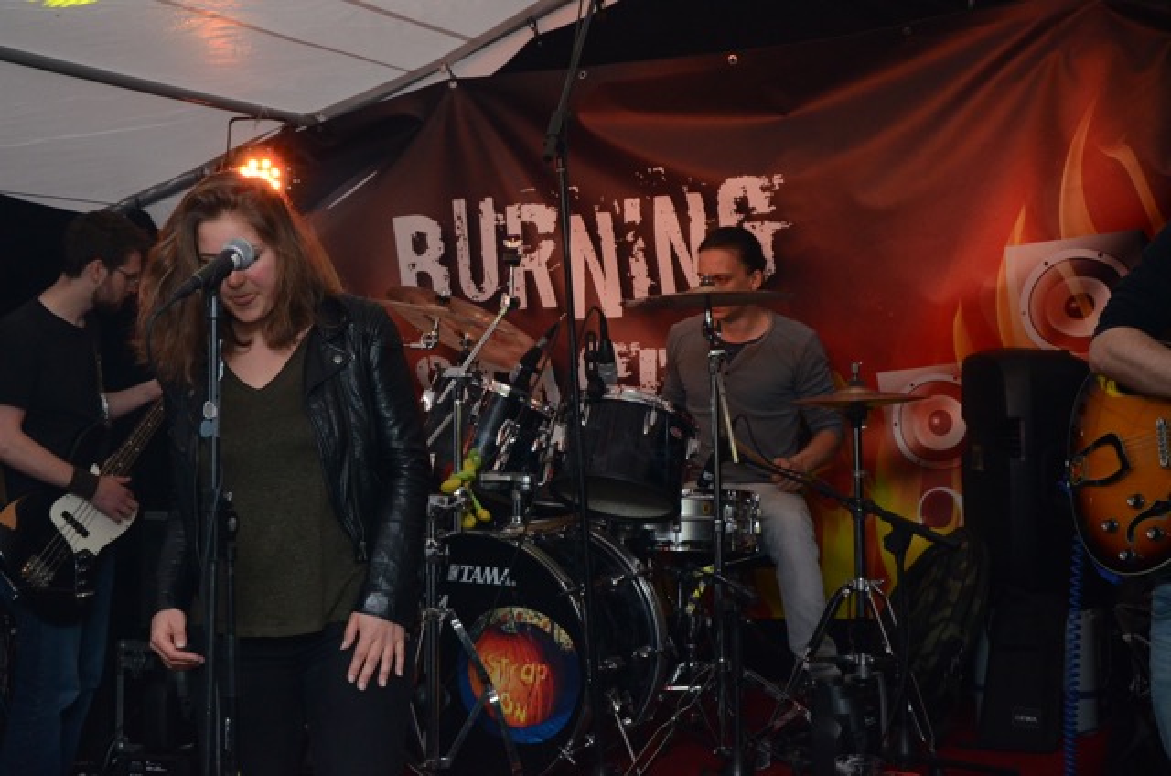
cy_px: 388
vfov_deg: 23.7
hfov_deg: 35.1
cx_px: 586
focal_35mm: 57
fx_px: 1850
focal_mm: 38
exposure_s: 1/200
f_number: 6.3
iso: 2000
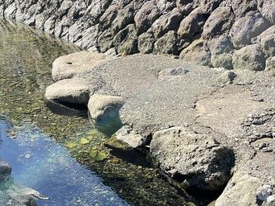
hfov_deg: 29.3
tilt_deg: -17.8
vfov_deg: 23.6
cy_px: 84
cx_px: 5
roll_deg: +4.2
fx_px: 492
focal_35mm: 62
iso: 32
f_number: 1.6
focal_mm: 4.2
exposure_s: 1/842
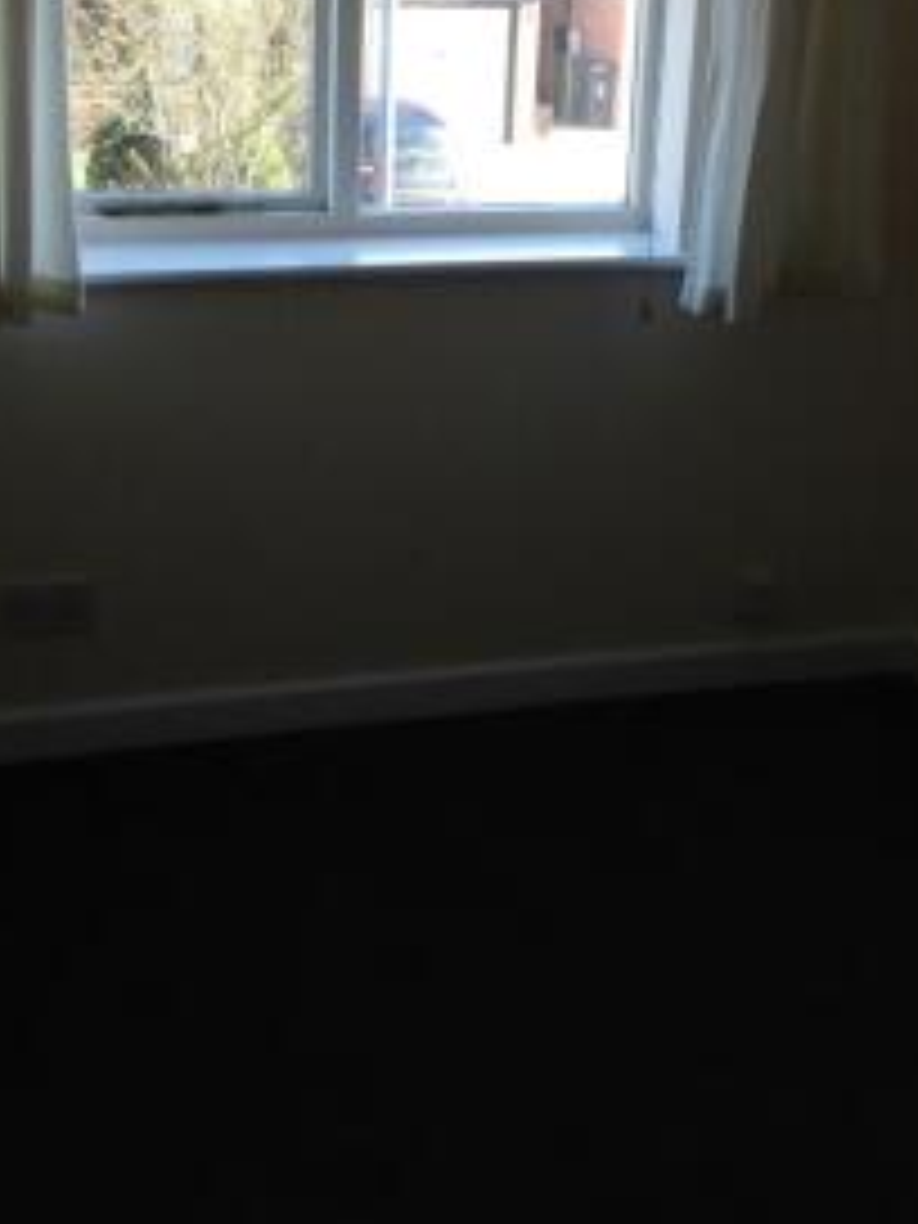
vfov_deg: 35.4
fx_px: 1874
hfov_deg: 27.5
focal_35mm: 53
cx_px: 500
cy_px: 308
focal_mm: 4.12
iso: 64
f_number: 2.4
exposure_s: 1/120
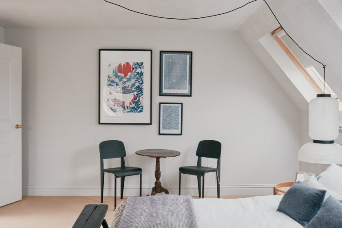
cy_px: 114
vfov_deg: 38.9
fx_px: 323
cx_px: 171
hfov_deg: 55.8
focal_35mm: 34
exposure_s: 1/5
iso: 200
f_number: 11
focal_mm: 22.7
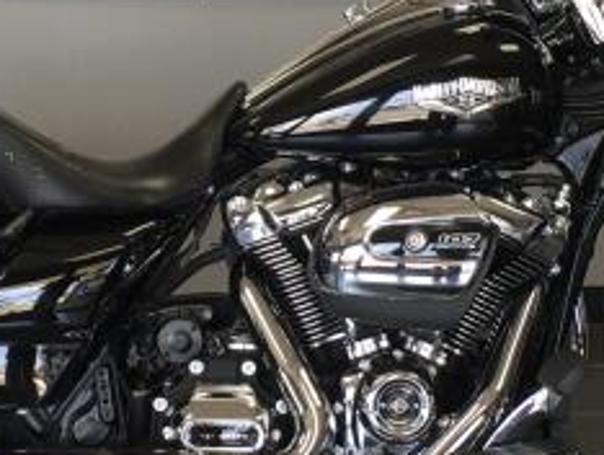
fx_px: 1729
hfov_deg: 19.8
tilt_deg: -11.3
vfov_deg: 14.9
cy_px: 142
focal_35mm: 99
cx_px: 212
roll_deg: +1.0
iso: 32
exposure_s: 1/60
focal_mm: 4.15
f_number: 2.2
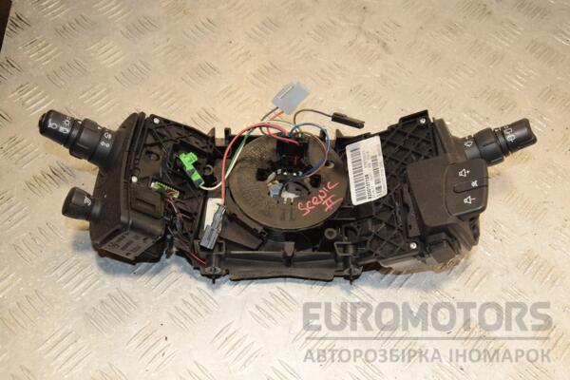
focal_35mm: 45
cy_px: 190
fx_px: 712
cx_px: 285
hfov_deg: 43.6
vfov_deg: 29.9
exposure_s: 1/200
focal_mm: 30
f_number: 7.1
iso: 800
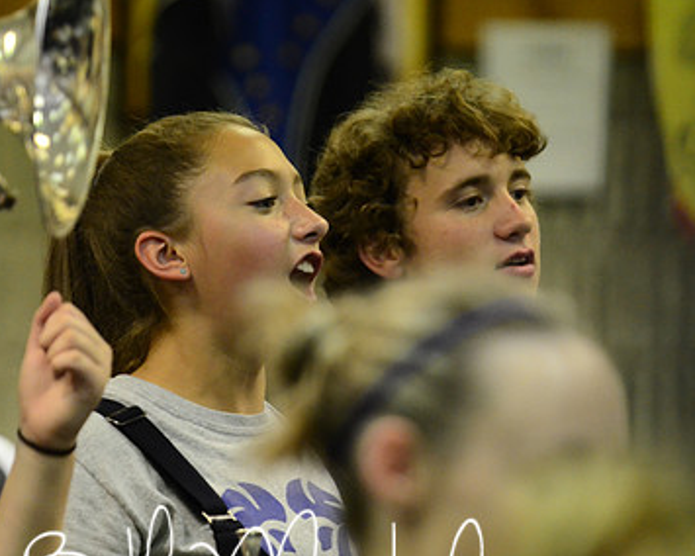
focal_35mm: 402
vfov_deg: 3.9
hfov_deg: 4.8
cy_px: 339
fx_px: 8264
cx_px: 215
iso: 3200
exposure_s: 1/400
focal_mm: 175
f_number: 2.8
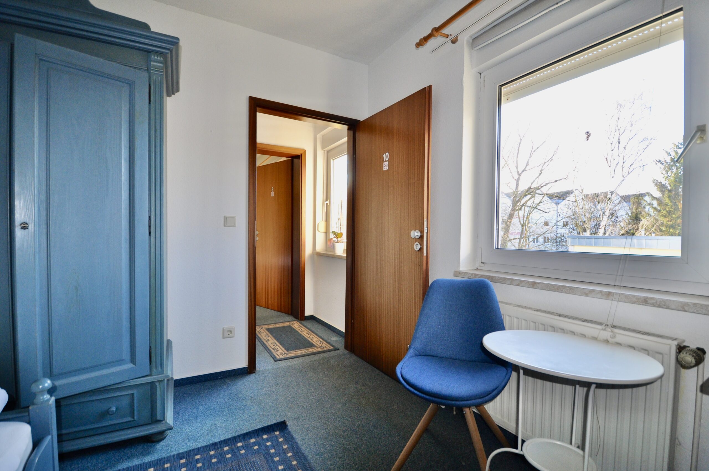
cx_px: 354
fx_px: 295
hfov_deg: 100.5
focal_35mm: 15
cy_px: 236
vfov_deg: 77.2
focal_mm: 10
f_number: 3.5
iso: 450
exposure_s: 1/125
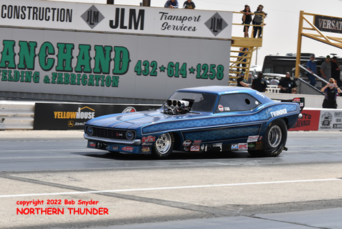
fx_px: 998
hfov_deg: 19.4
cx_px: 171
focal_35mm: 105
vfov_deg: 13.1
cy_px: 114
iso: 160
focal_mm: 70
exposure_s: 1/1000
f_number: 5.6
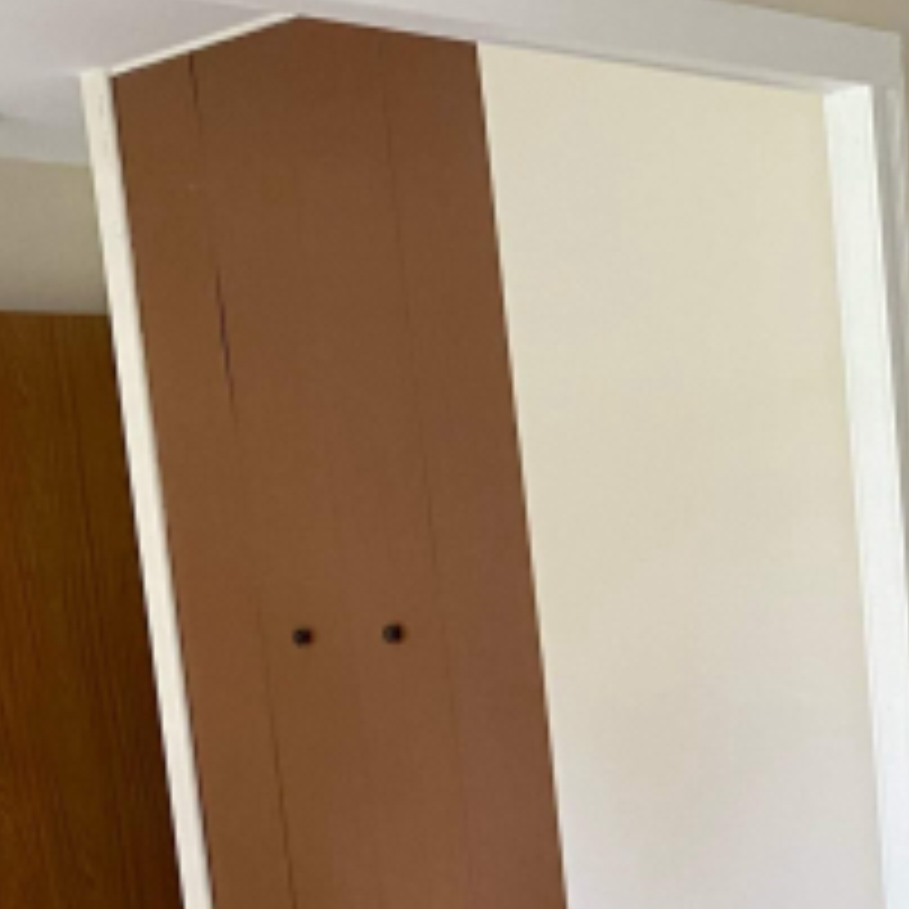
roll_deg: +4.9
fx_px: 2258
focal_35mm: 76
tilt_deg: -4.9
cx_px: 934
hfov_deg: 21.8
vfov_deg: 22.0
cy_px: 878
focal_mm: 4.25
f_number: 1.8
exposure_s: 1/72
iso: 125
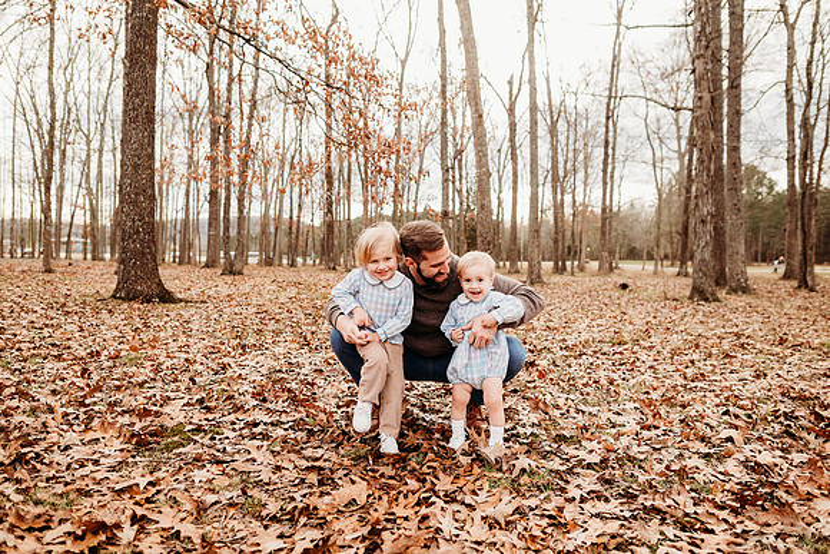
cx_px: 415
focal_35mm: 24
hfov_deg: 73.7
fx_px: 553
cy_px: 277
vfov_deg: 53.2
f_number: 3.2
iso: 125
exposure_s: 1/250
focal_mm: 24
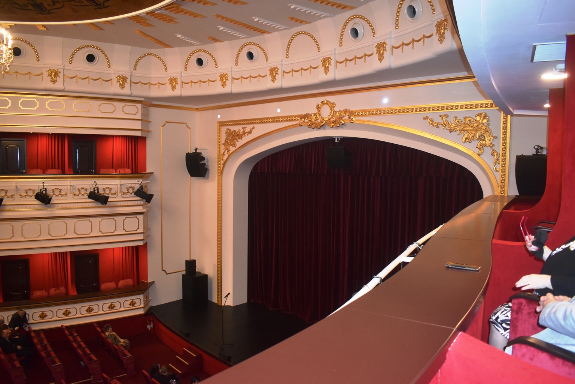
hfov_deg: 67.4
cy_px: 192
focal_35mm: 27
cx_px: 288
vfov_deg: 47.9
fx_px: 431
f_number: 3.5
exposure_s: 1/125
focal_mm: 18
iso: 1250
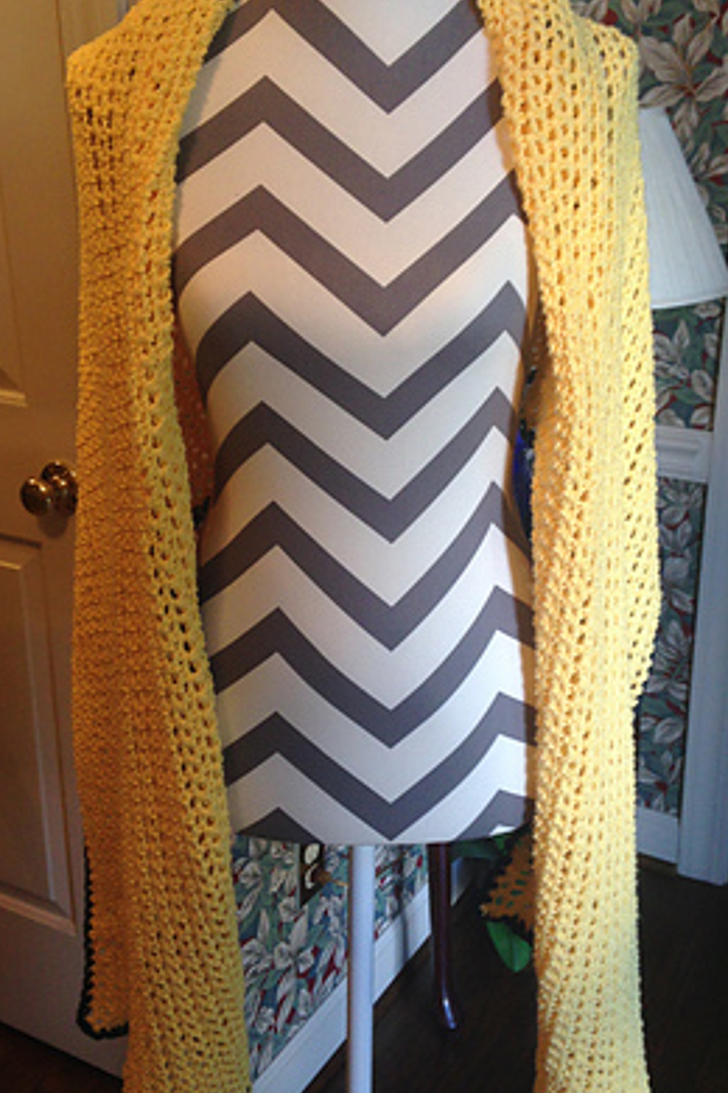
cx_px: 388
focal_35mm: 44
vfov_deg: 44.5
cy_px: 510
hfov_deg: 30.5
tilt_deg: -20.6
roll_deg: +0.6
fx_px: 1335
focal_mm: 4.12
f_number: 2.4
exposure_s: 1/40
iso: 50
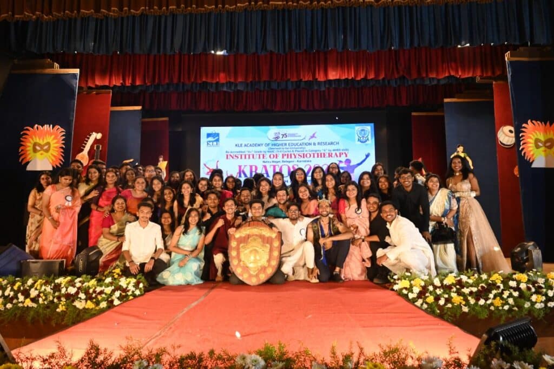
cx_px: 277
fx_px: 369
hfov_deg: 73.8
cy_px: 184
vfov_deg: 53.1
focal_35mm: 24
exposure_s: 1/160
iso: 6400
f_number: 8
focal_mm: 24
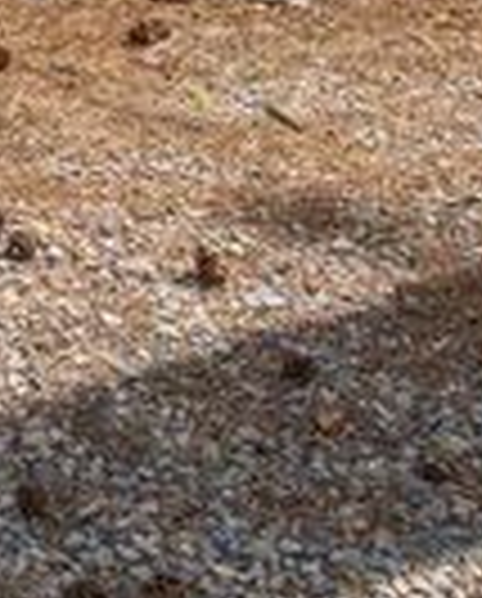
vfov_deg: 12.8
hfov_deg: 9.9
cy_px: -715
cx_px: -890
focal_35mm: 125
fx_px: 2221
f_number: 8
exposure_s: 1/1250
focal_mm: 18.5
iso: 400
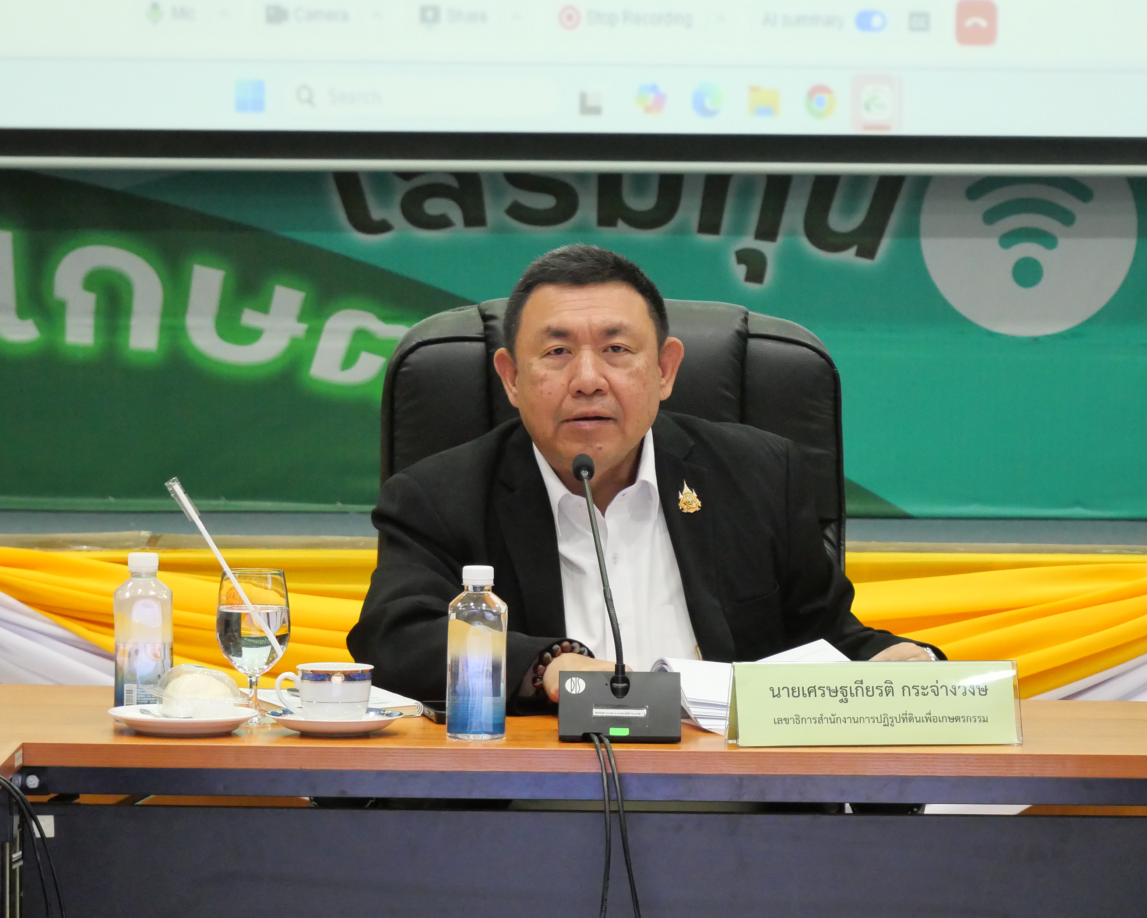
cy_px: 468
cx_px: 622
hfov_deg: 11.7
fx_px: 5601
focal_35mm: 165
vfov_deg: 9.4
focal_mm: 60
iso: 3200
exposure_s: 1/80
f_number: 5.6
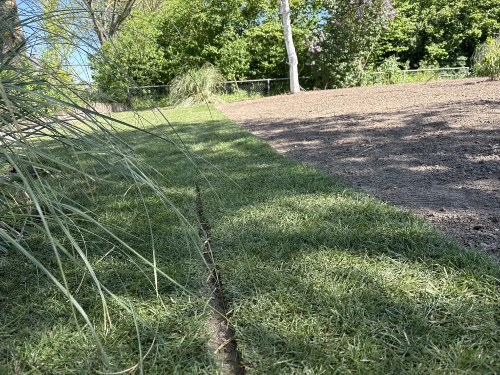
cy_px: 188
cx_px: 250
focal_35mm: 26
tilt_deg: -13.5
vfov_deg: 53.1
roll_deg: +4.5
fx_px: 376
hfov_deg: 67.3
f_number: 1.6
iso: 64
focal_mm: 5.96
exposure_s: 1/694
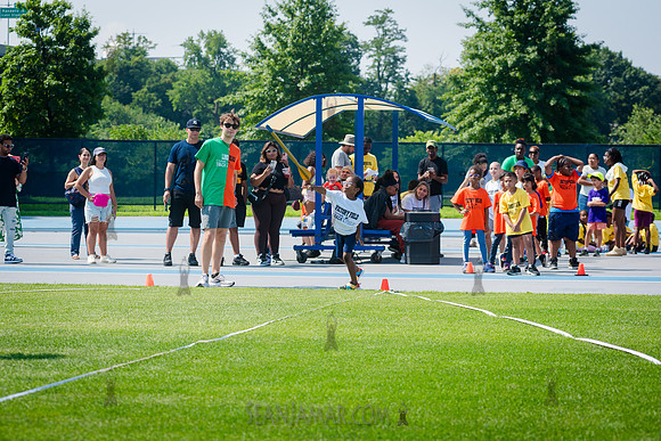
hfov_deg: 20.2
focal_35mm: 101
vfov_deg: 13.5
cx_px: 330
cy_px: 220
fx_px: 1860
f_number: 5
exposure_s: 1/1600
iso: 400
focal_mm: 100
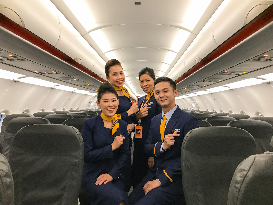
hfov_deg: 63.4
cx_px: 136
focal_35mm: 28
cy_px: 102
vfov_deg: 49.7
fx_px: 221
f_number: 1.8
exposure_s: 1/17
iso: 50
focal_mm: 3.99
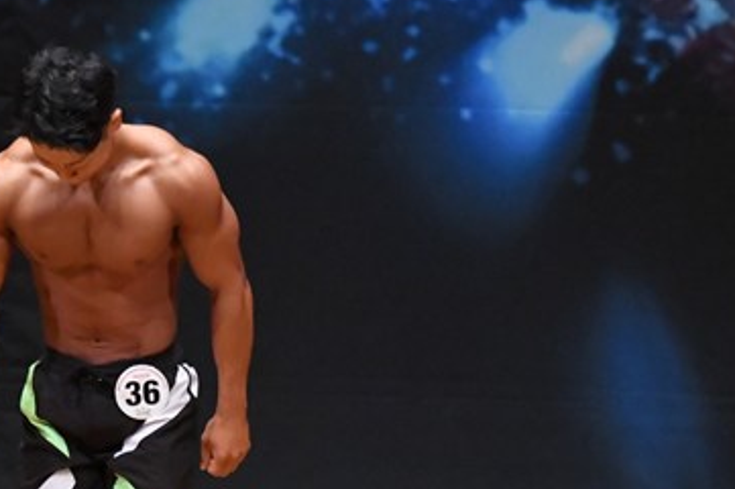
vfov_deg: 2.2
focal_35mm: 612
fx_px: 12483
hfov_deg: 3.4
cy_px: 395
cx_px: -21
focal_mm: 190
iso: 6400
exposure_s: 1/400
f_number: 5.6
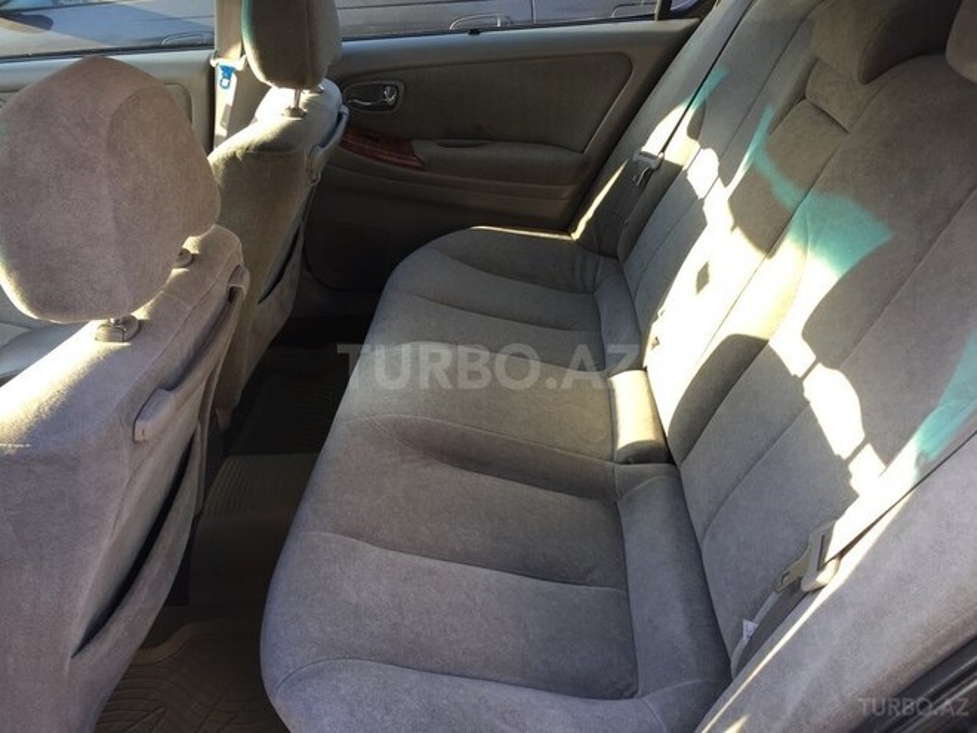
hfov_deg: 61.7
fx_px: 818
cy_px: 366
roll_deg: +2.6
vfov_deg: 48.2
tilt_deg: -32.7
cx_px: 488
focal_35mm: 29
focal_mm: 4.15
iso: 32
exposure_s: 1/100
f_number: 2.2
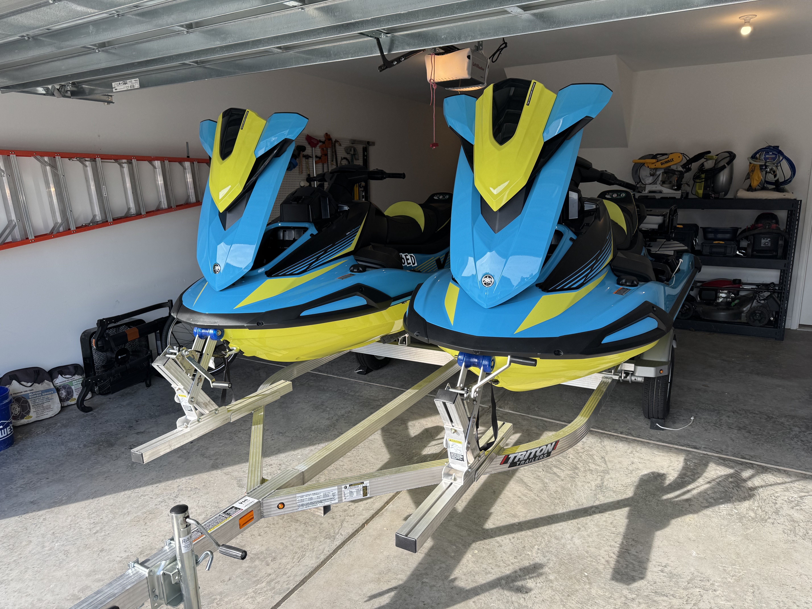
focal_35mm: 24
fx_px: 563
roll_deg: +0.7
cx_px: 406
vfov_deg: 56.8
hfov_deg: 71.6
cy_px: 304
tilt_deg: -11.6
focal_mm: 6.76
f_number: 1.78
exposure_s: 1/664
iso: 80
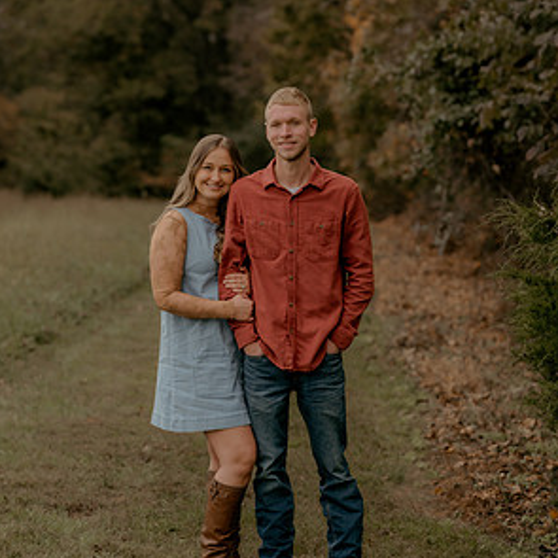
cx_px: 279
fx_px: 2006
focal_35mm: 110
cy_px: 257
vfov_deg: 15.8
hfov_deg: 15.8
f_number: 2.8
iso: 125
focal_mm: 85
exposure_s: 1/640
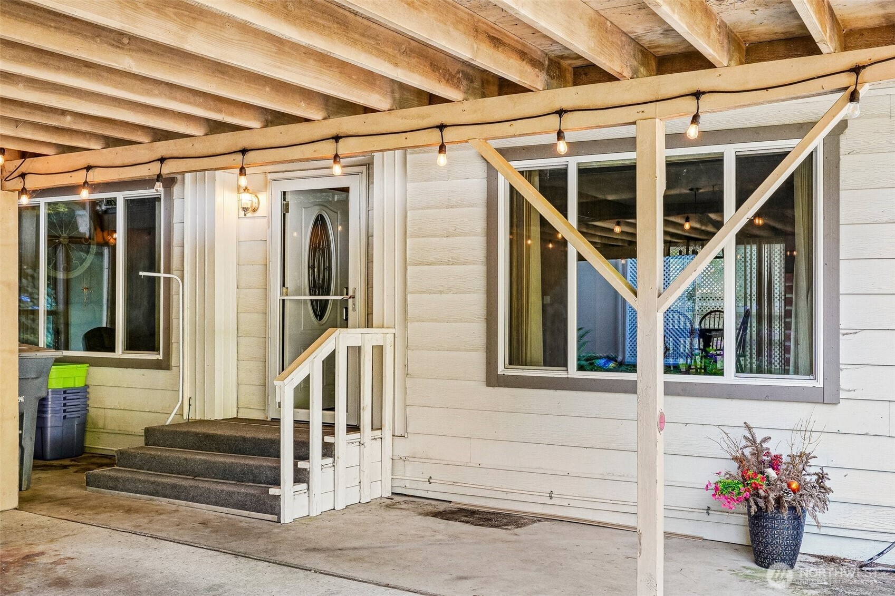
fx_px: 920
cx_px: 448
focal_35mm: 37
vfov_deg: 35.9
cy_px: 298
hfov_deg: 51.9
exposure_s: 1/125
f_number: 8
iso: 1600
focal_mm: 25
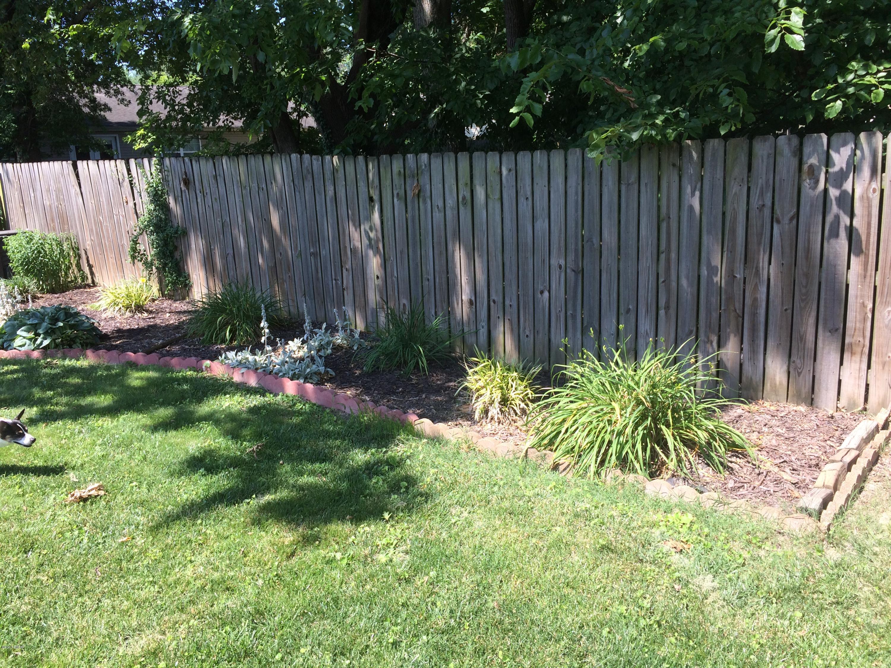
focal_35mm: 29
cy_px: 334
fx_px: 746
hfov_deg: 61.7
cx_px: 446
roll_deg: +1.5
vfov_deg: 48.2
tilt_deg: -13.6
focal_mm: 4.15
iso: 32
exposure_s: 1/586
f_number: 2.2
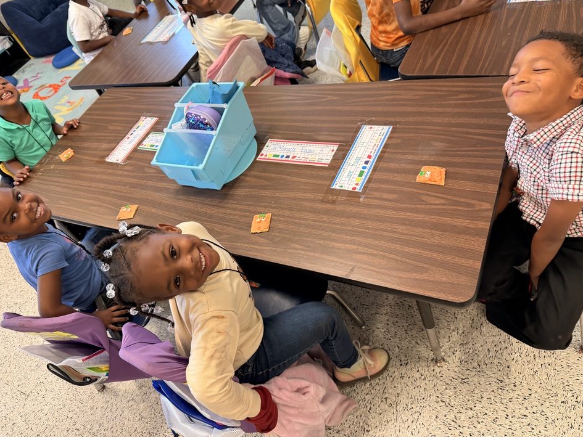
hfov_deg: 67.3
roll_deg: +26.3
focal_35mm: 26
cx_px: 278
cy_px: 201
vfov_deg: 53.0
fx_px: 438
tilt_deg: -44.2
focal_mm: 6.76
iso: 200
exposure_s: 1/60
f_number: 1.78
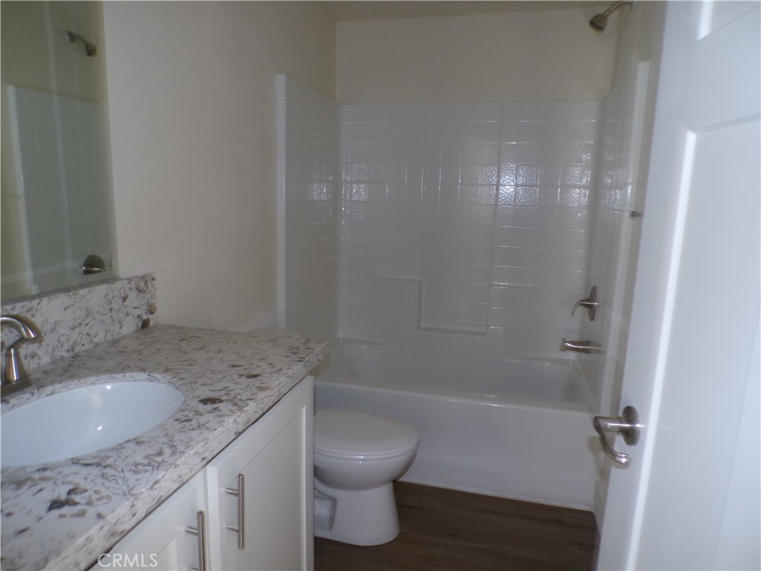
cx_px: 380
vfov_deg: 56.8
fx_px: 528
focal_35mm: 24
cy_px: 286
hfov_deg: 71.6
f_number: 3
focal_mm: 4.3
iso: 200
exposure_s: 1/17
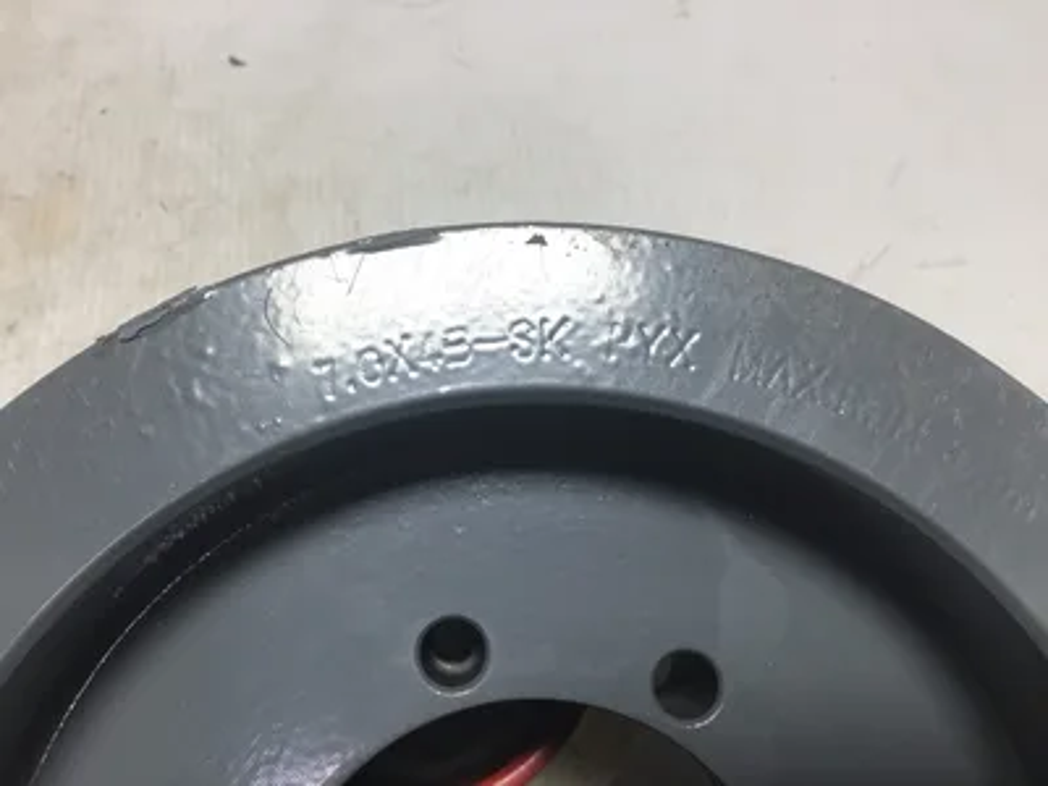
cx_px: 524
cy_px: 393
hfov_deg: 58.4
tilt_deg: -59.8
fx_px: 939
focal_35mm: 31
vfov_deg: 45.4
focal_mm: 3.3
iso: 32
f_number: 2.4
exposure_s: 1/120
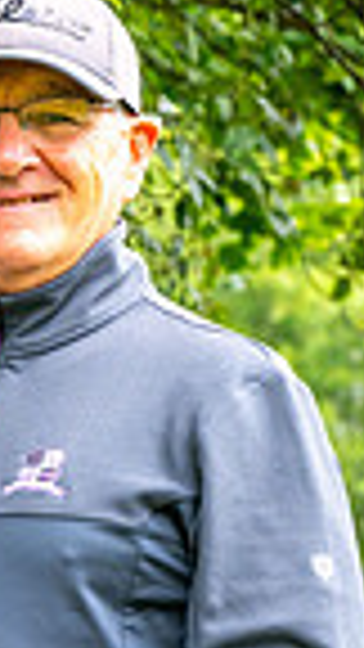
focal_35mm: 399
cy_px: 508
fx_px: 6846
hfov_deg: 3.0
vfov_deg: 5.4
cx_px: -647
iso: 400
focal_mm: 84
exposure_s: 1/500
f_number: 6.3
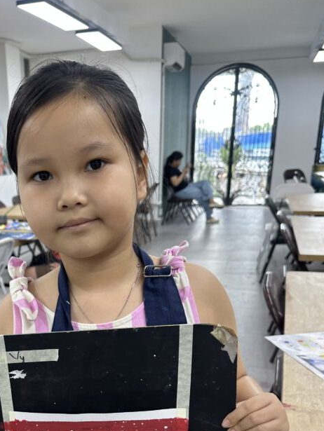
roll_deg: +0.9
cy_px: 348
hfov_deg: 35.9
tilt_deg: -20.7
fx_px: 486
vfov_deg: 45.3
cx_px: 77
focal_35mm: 39
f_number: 1.78
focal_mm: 6.86
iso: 64
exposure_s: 1/100
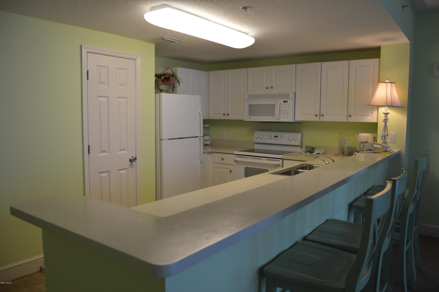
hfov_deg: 67.4
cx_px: 220
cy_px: 146
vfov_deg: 47.8
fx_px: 329
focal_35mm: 27
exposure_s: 1/60
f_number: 4
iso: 400
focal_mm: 18
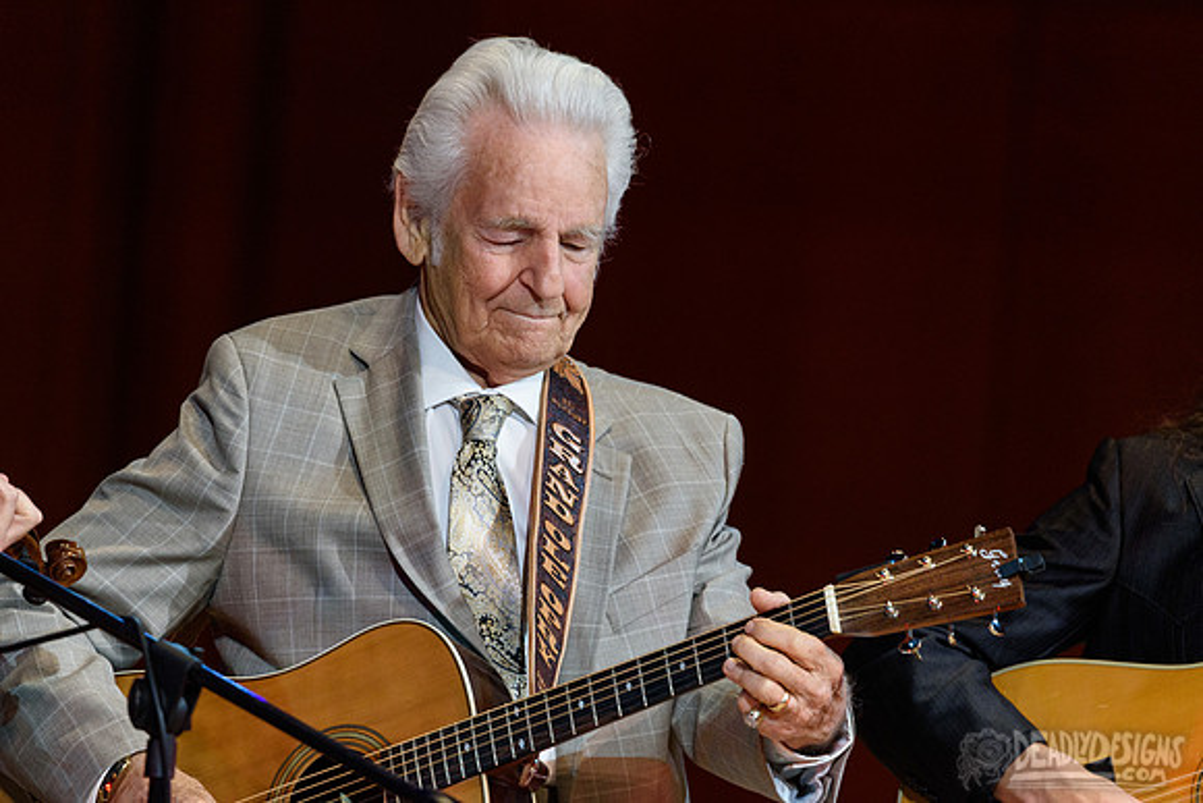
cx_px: 602
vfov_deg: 2.5
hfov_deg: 3.7
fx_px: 18383
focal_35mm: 550
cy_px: 402
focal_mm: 550
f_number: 6.3
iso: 2500
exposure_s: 1/320
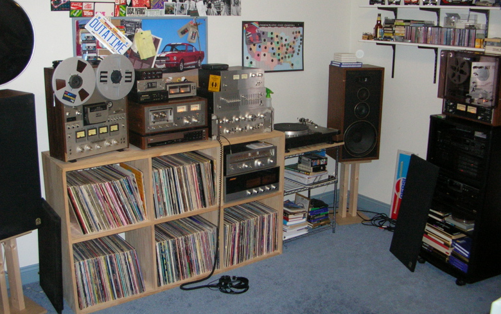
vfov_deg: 33.6
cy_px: 147
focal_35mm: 38
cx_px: 247
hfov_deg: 51.5
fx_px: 519
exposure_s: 1/60.1
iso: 174
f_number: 2.8
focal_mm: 5.8
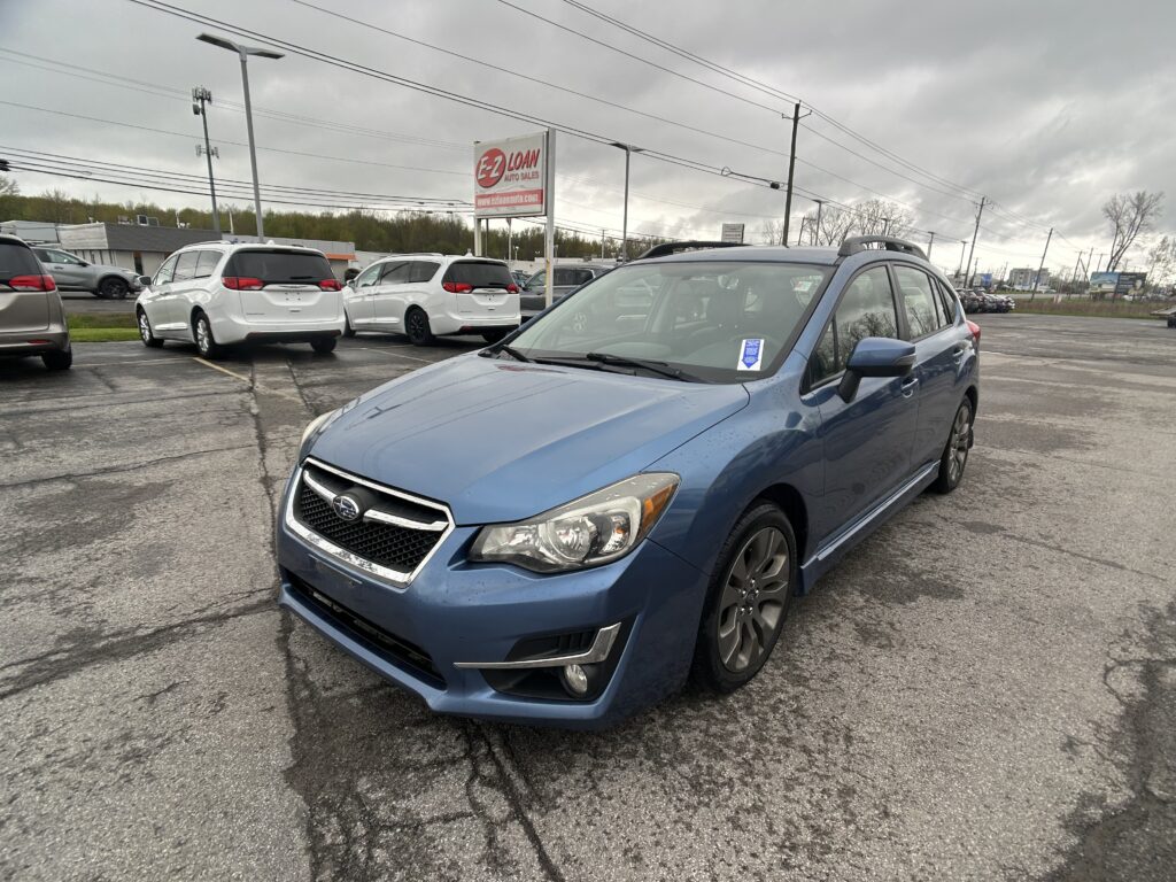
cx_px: 588
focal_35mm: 26
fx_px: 883
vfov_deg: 53.1
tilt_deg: -13.4
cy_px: 441
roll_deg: -0.4
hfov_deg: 67.3
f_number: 1.5
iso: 50
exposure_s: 1/1029
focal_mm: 5.7
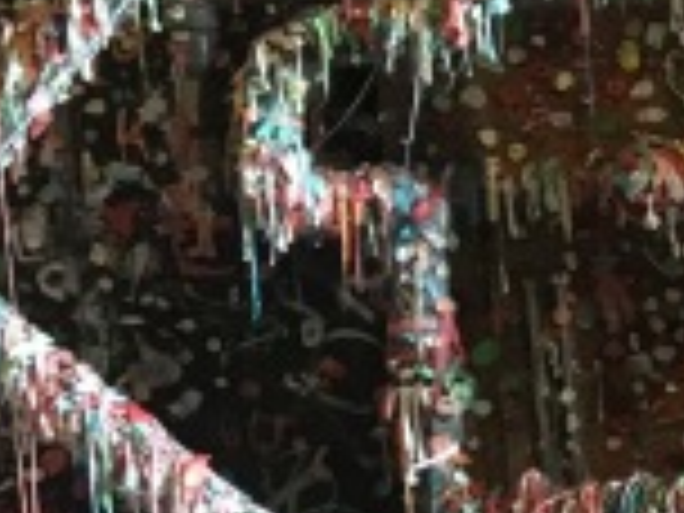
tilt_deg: -4.8
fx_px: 2411
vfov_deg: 12.1
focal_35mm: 122
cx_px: 1386
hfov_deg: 13.7
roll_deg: +4.4
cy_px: 216
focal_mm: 4.15
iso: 250
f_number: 2.2
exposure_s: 1/15
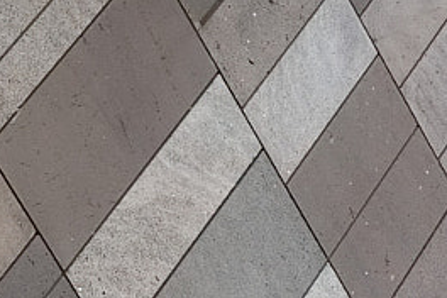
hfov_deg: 9.6
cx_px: -78
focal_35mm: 212
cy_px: 146
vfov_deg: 6.5
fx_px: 2632
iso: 125
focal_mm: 35
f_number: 5.6
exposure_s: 1/60
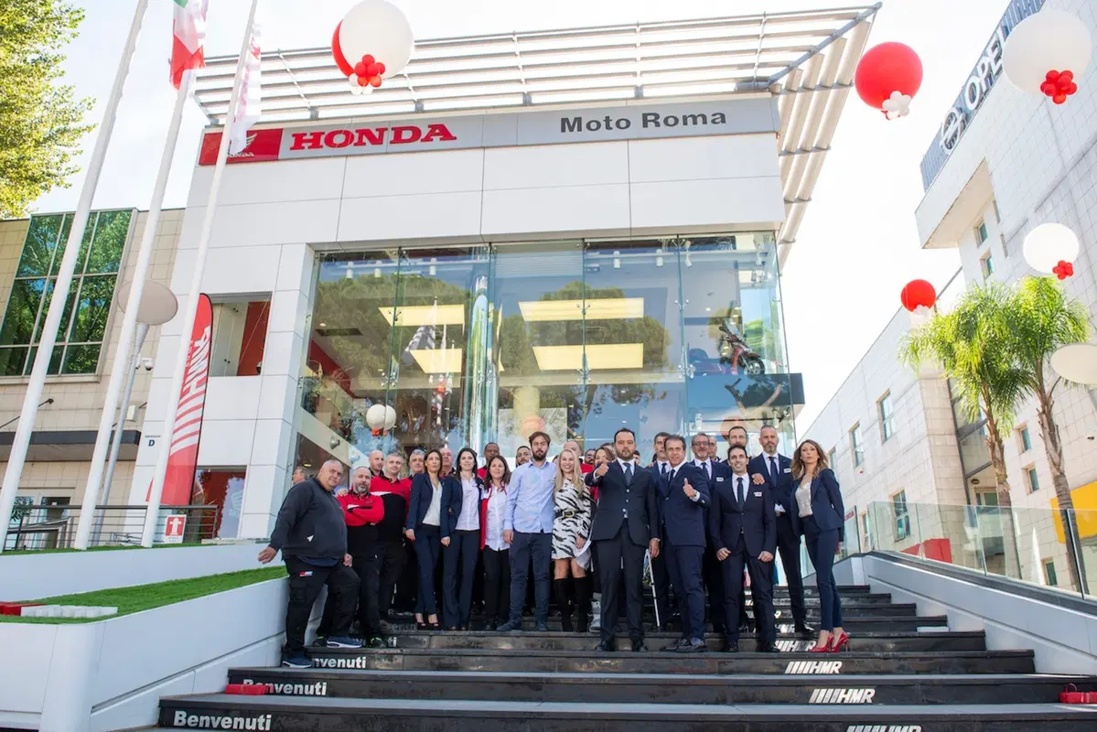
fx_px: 761
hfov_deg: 71.6
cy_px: 366
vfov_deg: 51.4
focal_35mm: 25
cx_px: 548
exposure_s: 1/160
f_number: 6.3
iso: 160
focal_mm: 24
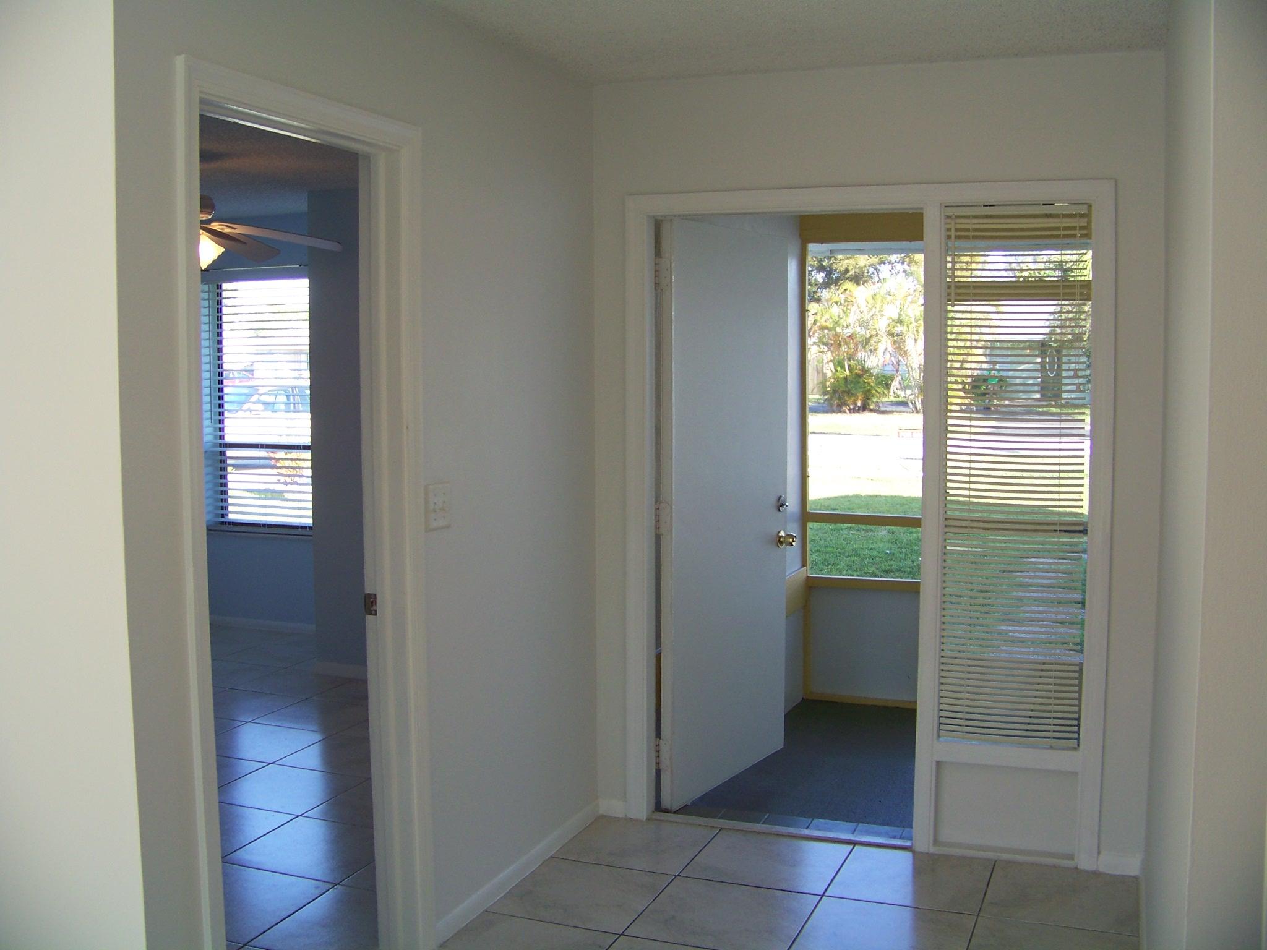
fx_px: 1318
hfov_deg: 51.4
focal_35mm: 36
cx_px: 634
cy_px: 475
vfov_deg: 39.7
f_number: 2.8
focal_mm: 5.85
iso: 64
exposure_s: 1/60
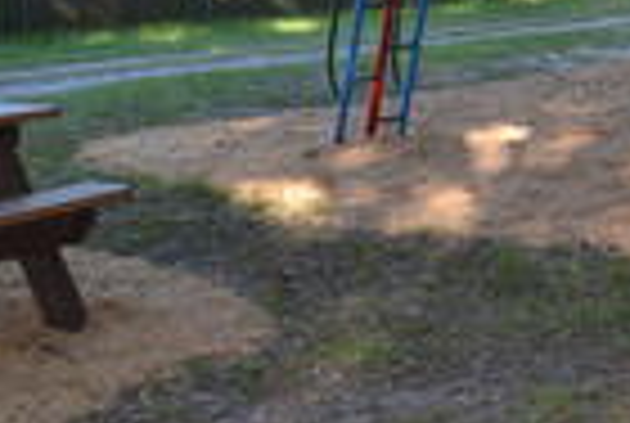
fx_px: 1350
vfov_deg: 17.5
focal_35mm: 77
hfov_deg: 24.6
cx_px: 680
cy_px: 34
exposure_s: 1/125
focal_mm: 18
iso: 110
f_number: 4
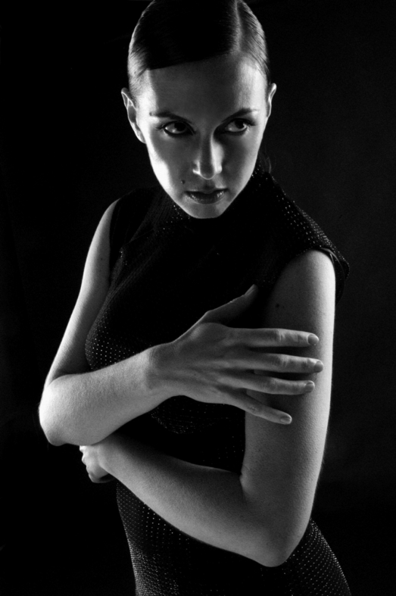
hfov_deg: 31.8
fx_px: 694
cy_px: 298
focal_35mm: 42
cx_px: 198
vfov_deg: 46.4
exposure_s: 1/90
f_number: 22
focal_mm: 28
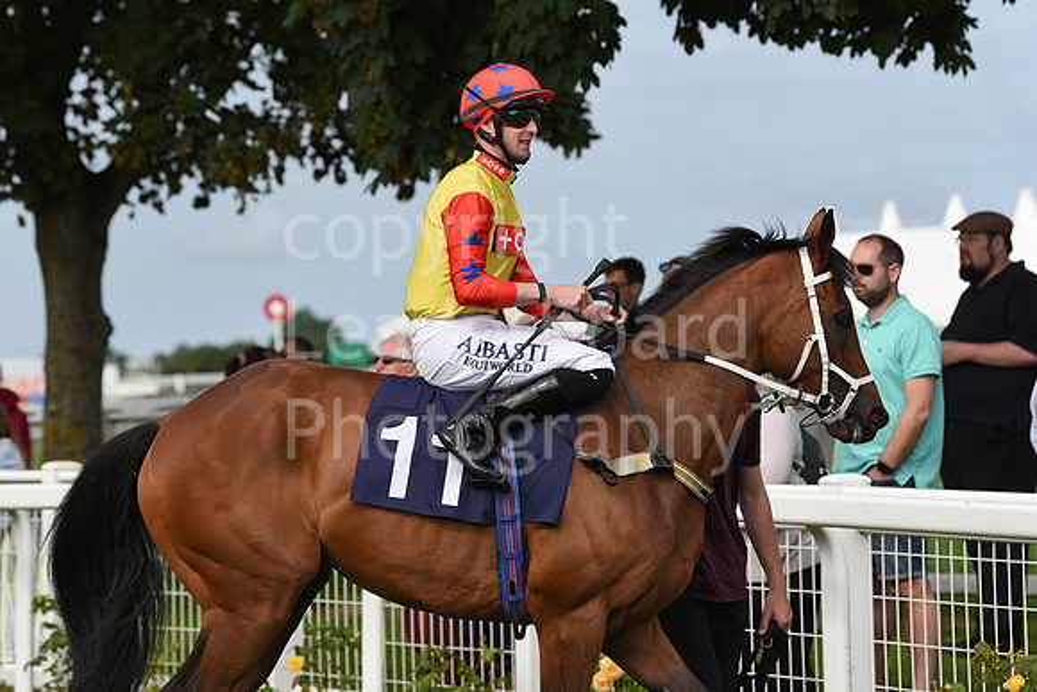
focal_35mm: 160
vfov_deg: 8.6
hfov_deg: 12.8
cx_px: 518
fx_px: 4610
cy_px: 346
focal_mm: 160
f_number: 5.6
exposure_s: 1/2500
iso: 400
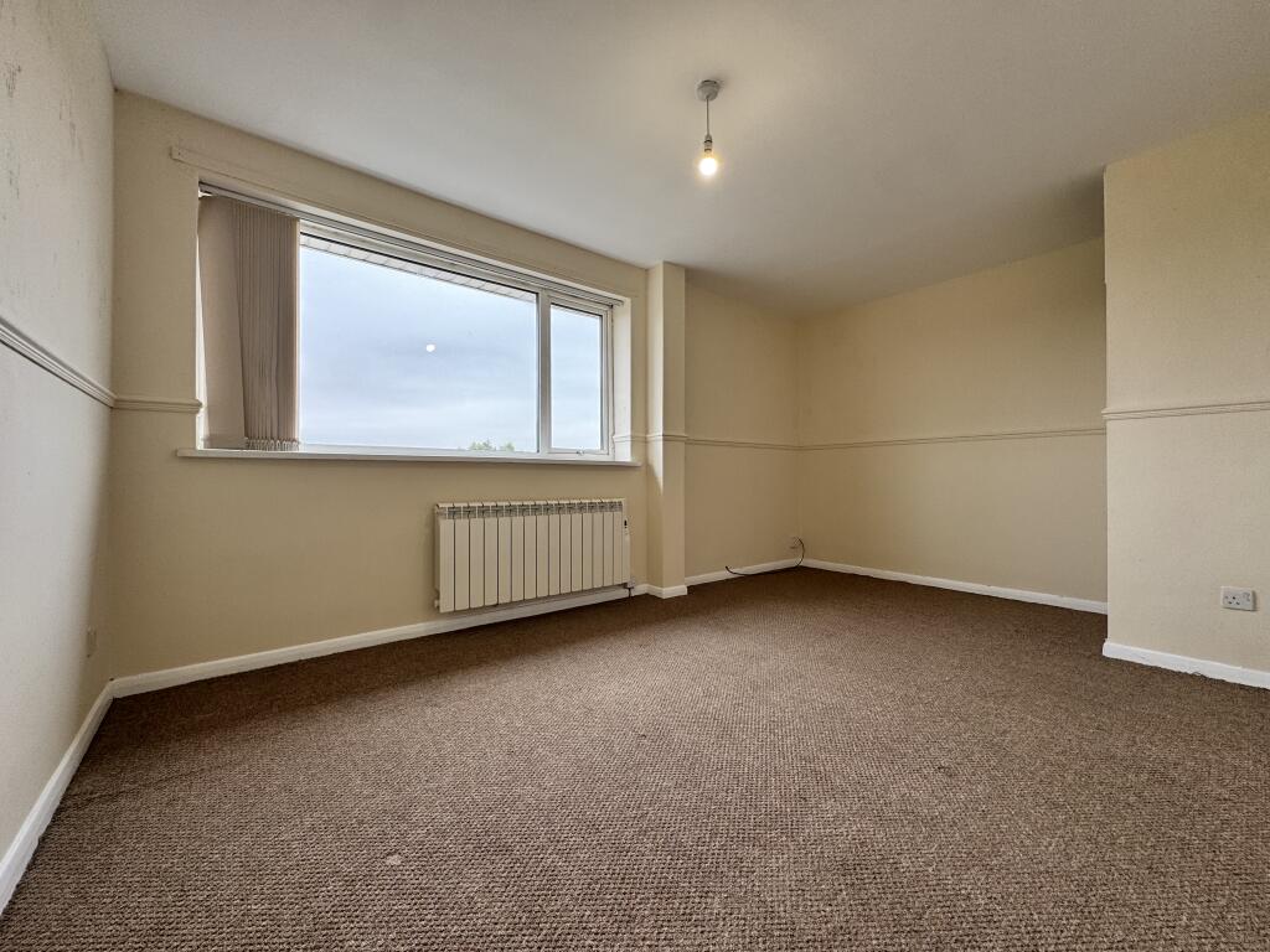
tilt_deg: +0.3
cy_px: 476
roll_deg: +0.1
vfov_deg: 85.7
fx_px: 514
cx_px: 635
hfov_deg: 102.1
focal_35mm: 14
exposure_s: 1/99
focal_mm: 2.22
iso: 50
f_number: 2.2
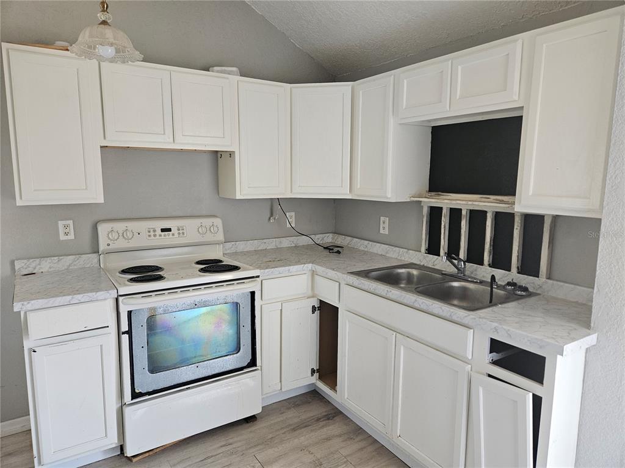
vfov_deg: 58.9
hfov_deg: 73.9
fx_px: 415
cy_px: 234
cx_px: 312
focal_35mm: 23
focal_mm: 5.4
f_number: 1.8
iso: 250
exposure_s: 1/207
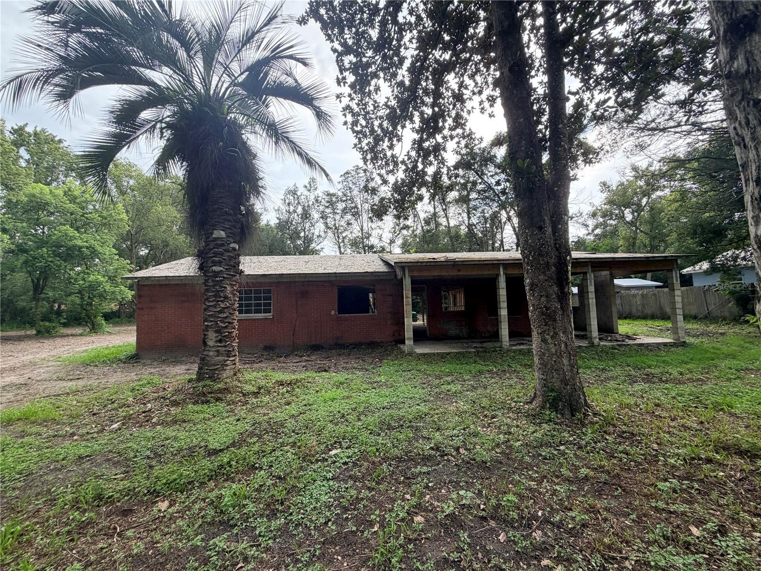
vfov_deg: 85.7
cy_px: 286
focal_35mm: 14
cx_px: 380
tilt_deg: +3.8
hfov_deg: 102.1
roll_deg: +1.3
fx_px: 308
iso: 64
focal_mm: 2.22
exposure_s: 1/162
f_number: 2.2
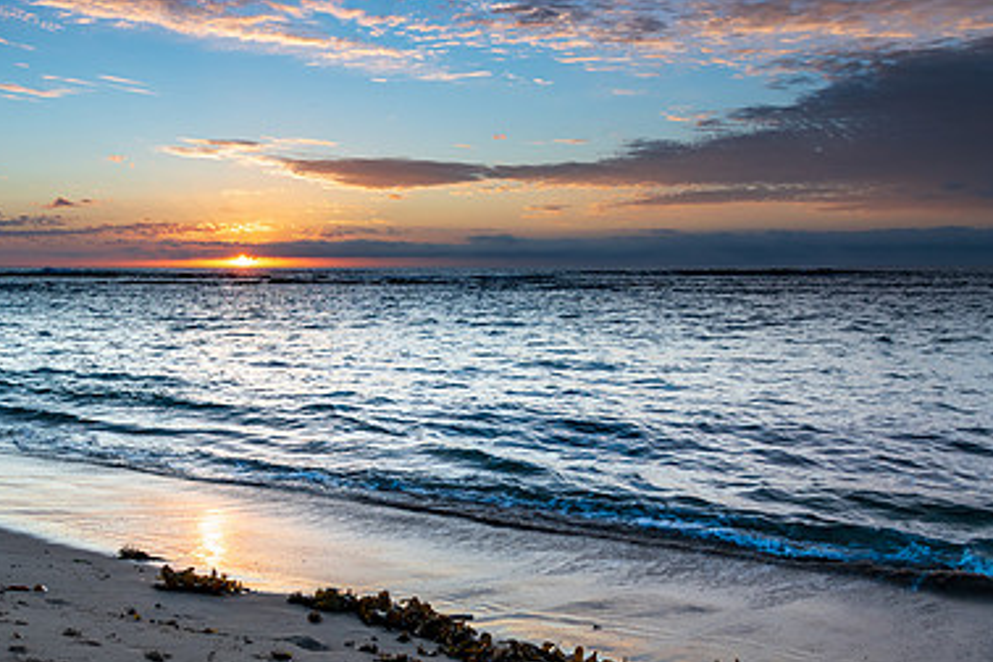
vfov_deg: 33.4
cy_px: 147
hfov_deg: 48.3
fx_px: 1076
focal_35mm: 39
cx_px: 291
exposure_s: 1/25
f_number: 6.3
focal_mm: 24
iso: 125
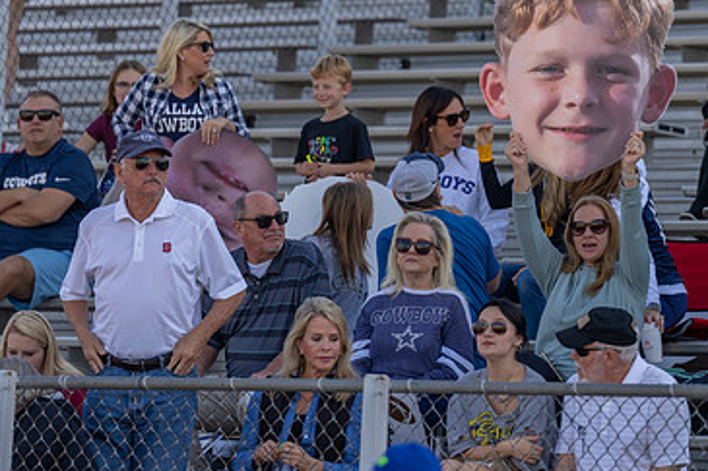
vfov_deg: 4.3
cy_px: 203
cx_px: 553
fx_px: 6251
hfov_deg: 6.5
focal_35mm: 318
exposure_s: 1/1000
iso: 100
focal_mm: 200
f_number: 3.2
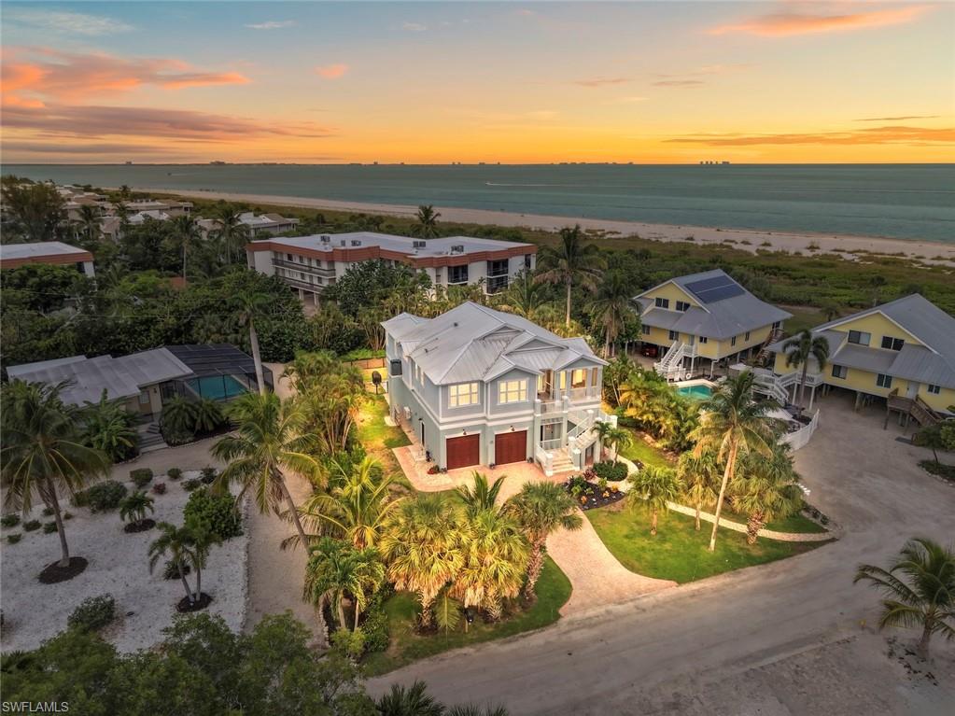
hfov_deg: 71.6
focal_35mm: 24
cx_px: 478
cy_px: 358
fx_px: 662
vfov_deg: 56.8
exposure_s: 1/640
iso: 230
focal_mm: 8.67
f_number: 1.8
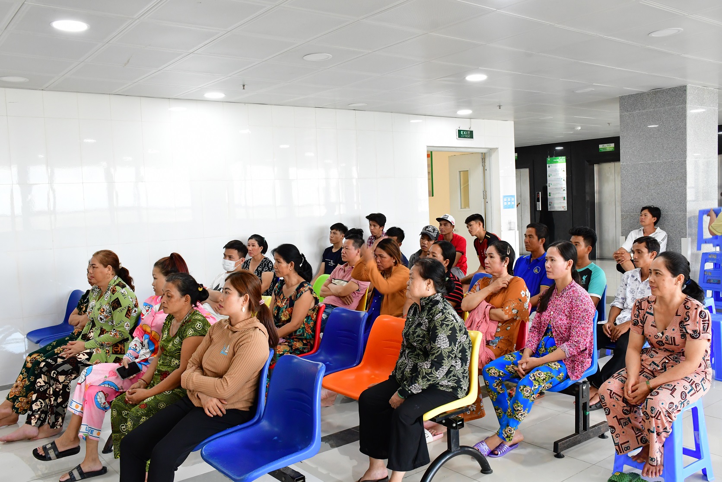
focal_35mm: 33
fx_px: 662
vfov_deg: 40.0
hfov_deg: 57.2
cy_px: 241
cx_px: 361
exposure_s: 1/30
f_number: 8
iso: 1600
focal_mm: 22
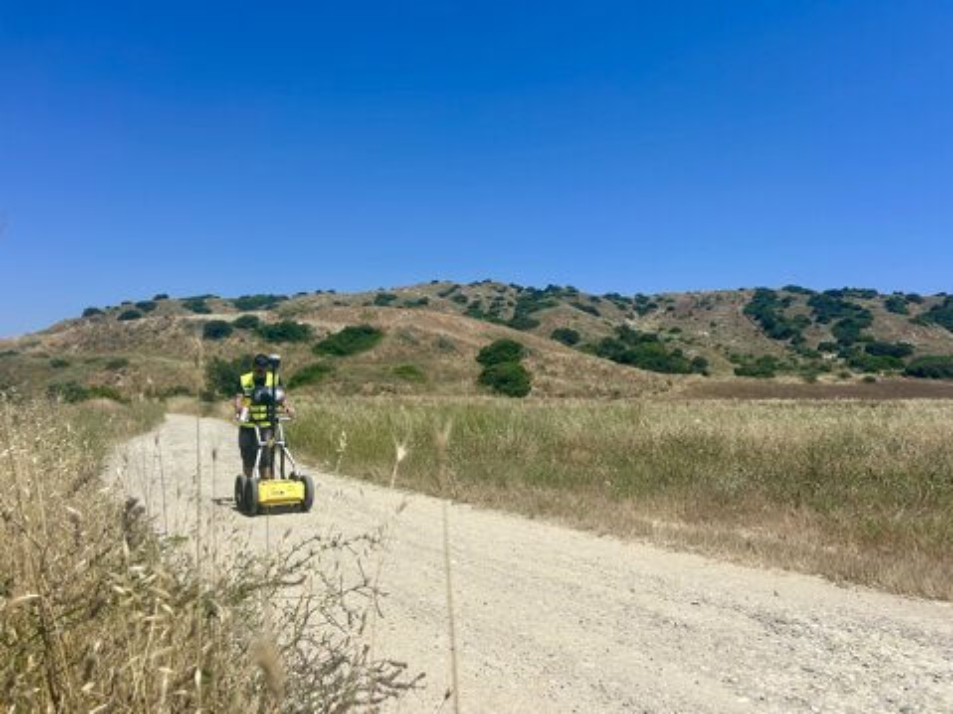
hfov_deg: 67.3
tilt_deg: +3.1
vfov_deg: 53.0
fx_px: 716
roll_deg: -0.6
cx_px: 476
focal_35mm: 26
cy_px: 357
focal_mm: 5.7
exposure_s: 1/6993
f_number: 1.5
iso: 50
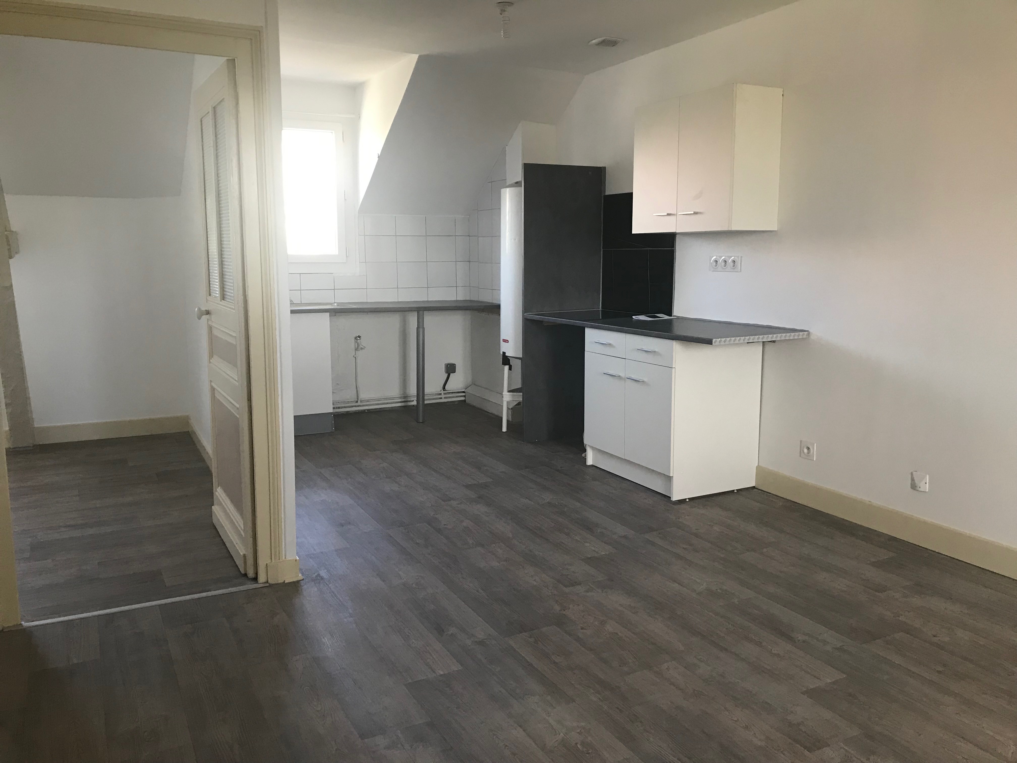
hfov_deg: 63.4
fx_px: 823
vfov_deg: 49.7
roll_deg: -0.8
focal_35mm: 28
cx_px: 508
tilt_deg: -8.1
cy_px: 382
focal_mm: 3.99
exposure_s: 1/33
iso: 32
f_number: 1.8
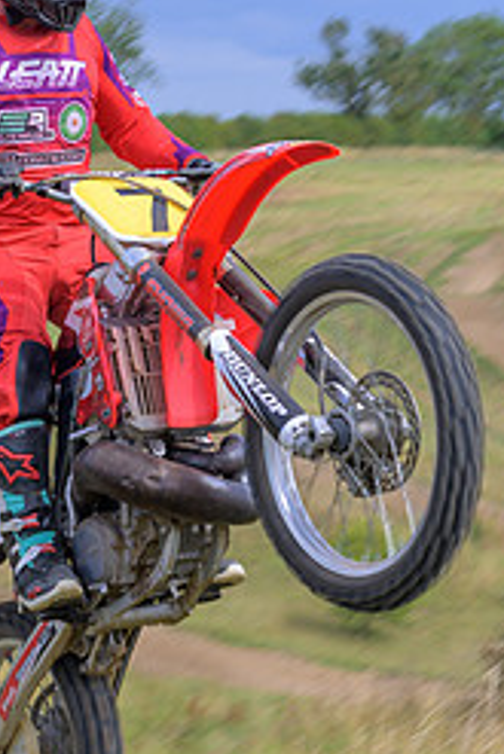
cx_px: -17
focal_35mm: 152
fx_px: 3187
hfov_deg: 9.0
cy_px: 514
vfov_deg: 13.5
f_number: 4
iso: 50
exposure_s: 1/320
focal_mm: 48
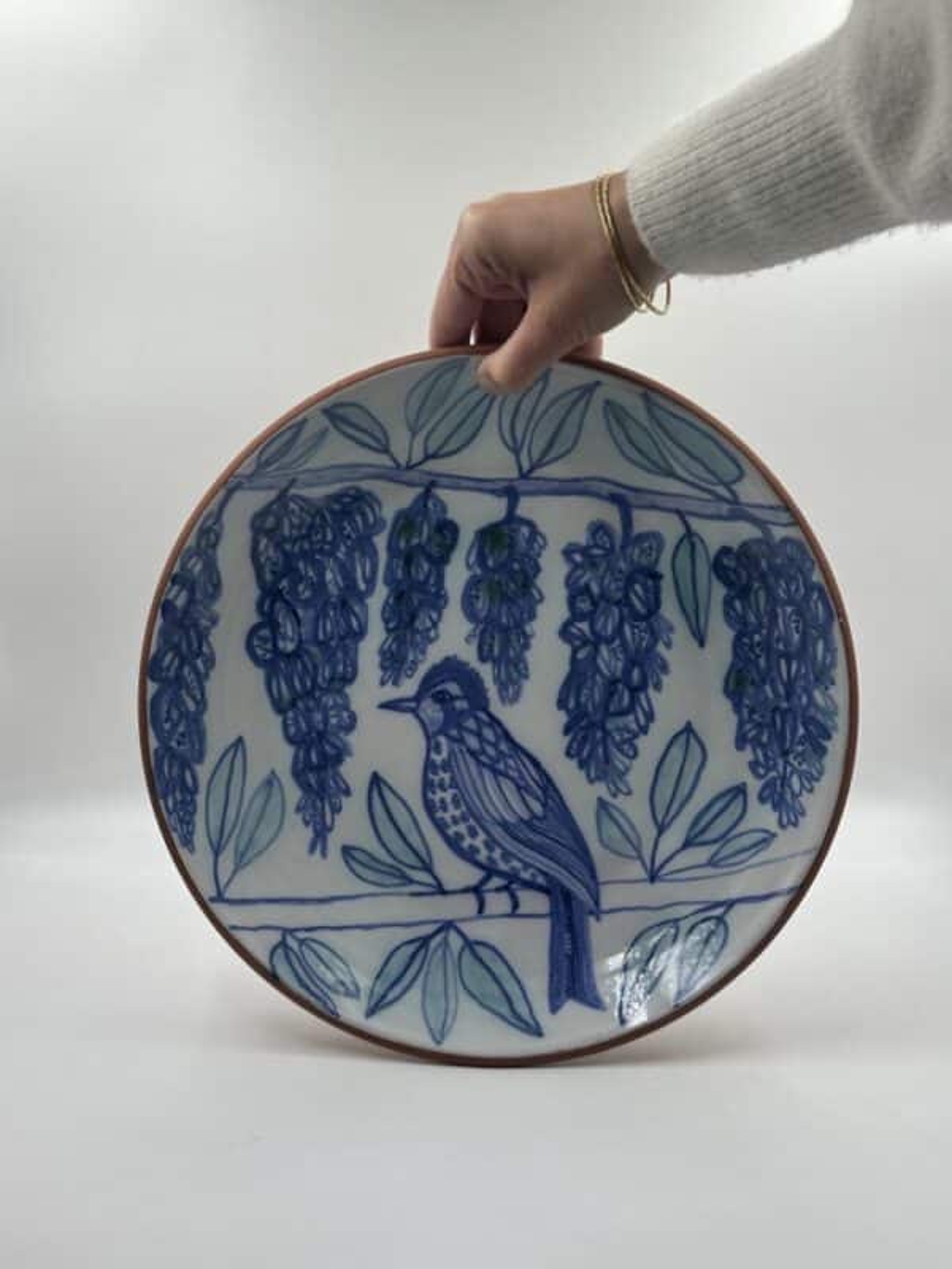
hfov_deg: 30.3
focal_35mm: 48
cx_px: 476
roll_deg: -1.5
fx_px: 1760
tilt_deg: -12.7
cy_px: 634
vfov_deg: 39.7
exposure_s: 1/422
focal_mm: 6.86
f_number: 1.78
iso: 64
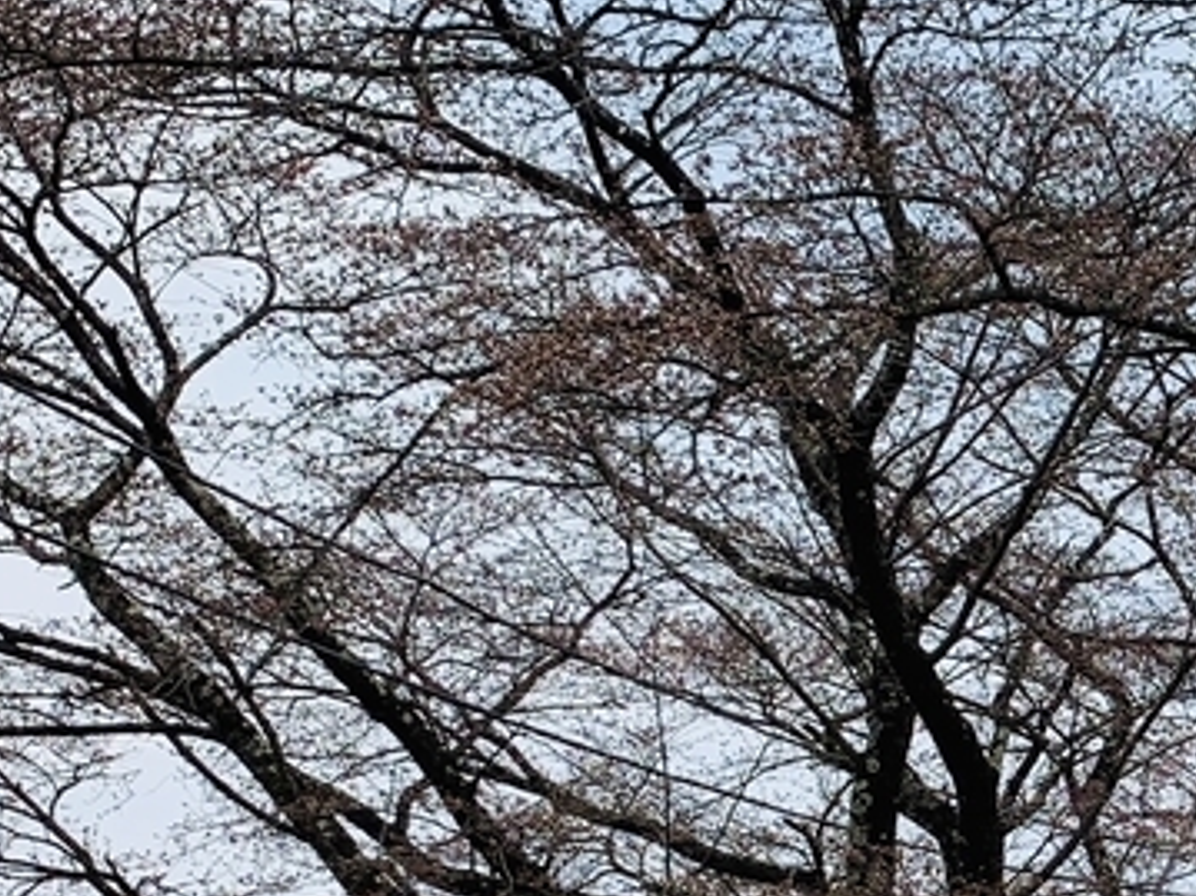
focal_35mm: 87
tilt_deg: +12.7
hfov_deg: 21.1
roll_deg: +0.4
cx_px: 1389
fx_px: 3005
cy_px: 906
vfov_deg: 16.6
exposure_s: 1/1585
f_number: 1.8
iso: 25
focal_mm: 4.25
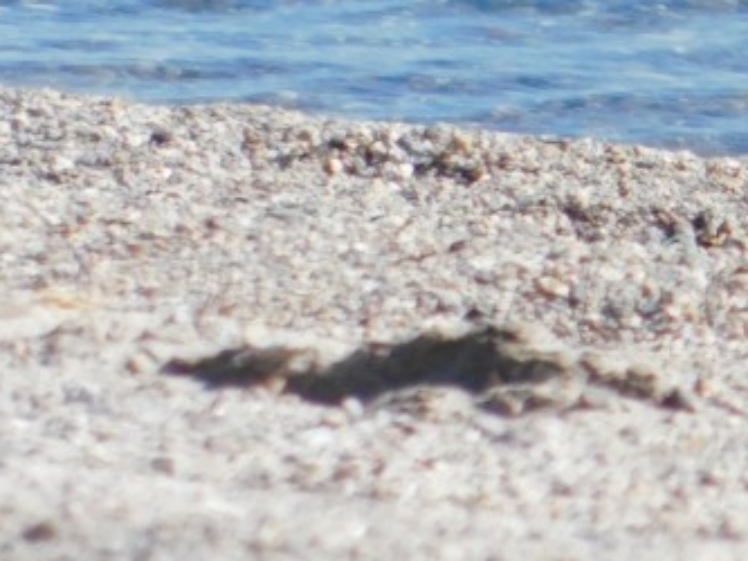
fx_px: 62255
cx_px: 1058
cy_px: -209
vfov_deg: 0.5
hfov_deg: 0.7
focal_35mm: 2880
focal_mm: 160
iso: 125
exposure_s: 1/320
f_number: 6.5
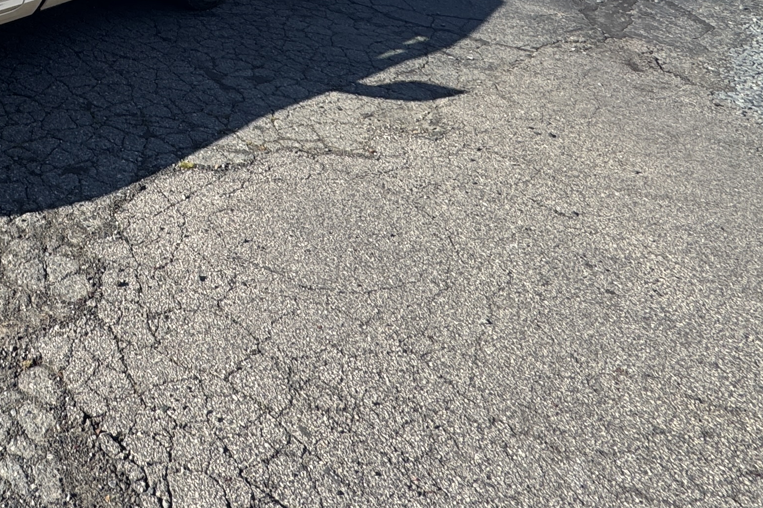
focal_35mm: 38
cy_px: -216
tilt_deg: -2.3
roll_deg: -0.7
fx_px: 805
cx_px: -29
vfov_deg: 27.0
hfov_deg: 42.5
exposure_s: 1/980
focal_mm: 2.22
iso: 50
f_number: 2.2
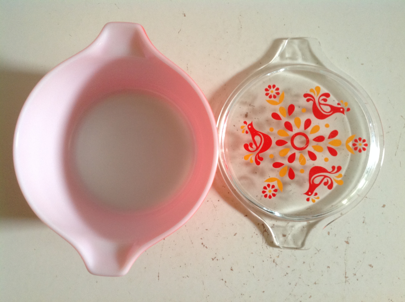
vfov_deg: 40.6
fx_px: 409
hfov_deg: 52.7
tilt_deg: -86.8
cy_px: 151
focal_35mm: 35
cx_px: 202
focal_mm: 4.28
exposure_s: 1/15
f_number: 2.4
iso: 125
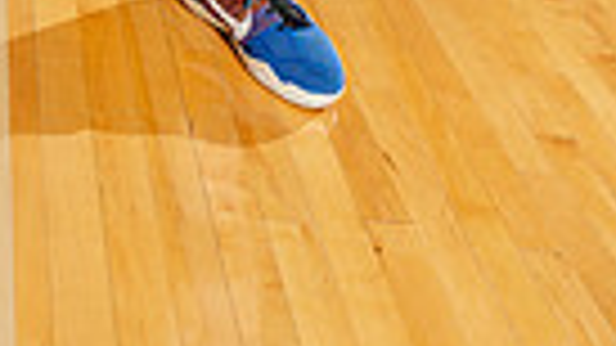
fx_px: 1404
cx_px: 355
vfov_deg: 10.5
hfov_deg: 24.7
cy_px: -647
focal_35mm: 86
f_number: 4
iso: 250
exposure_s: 1/250
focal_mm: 25
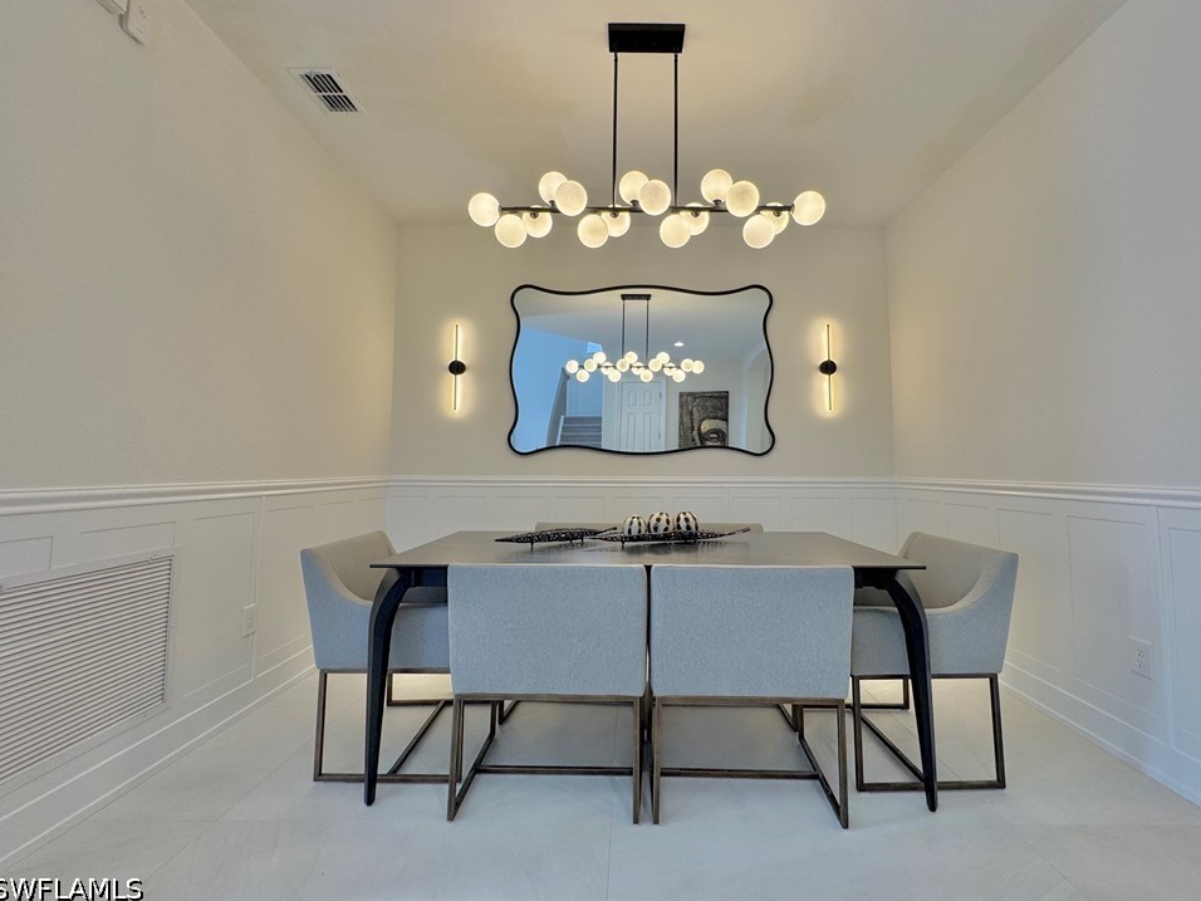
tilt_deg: +3.4
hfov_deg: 98.1
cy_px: 427
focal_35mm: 15
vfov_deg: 81.7
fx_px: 520
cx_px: 628
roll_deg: -0.7
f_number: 2.2
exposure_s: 1/120
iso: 100
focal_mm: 2.22
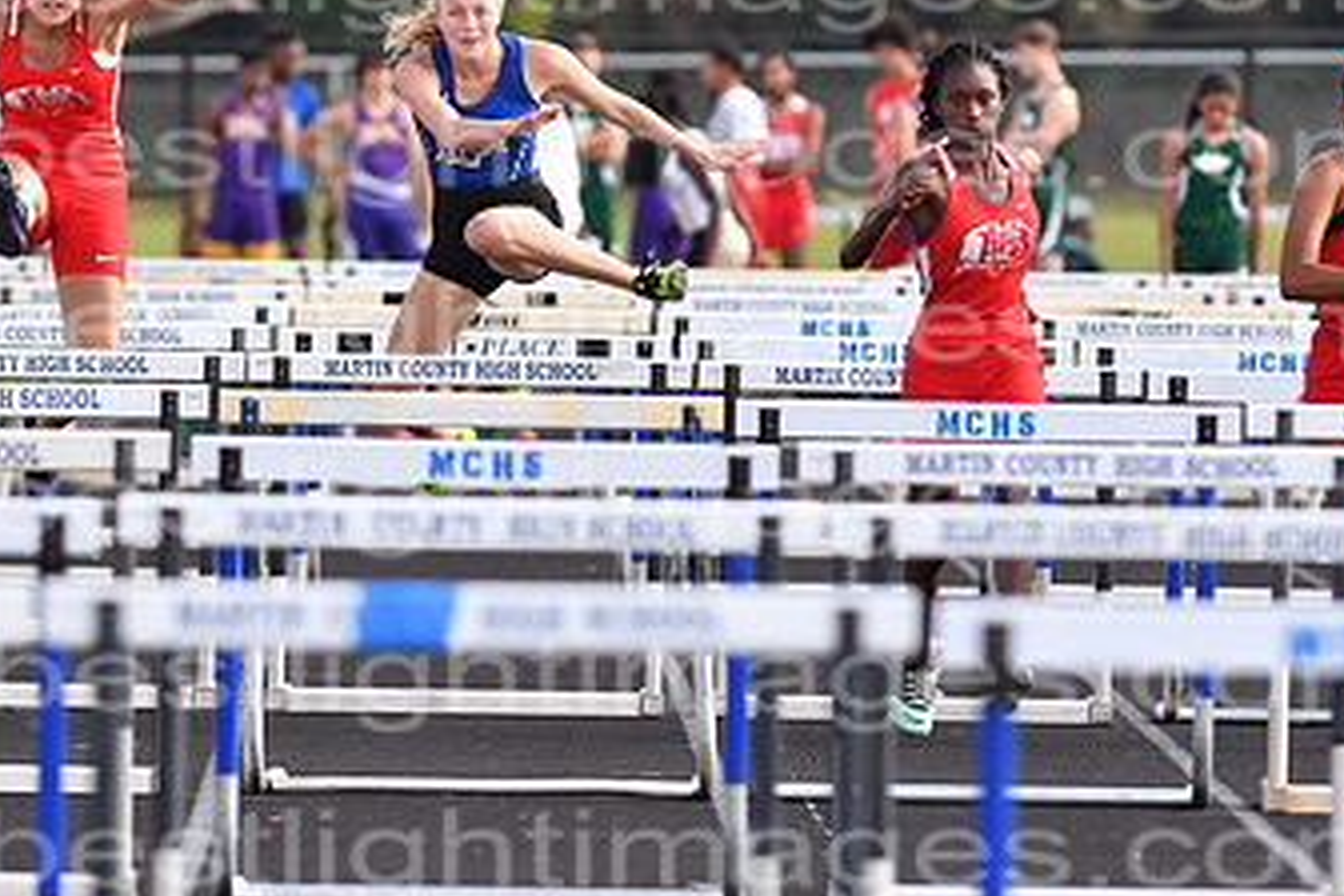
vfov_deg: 1.8
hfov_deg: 2.7
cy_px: 246
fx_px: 28968
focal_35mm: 776
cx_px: 508
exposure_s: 1/1000
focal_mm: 300
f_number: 5.6
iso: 400
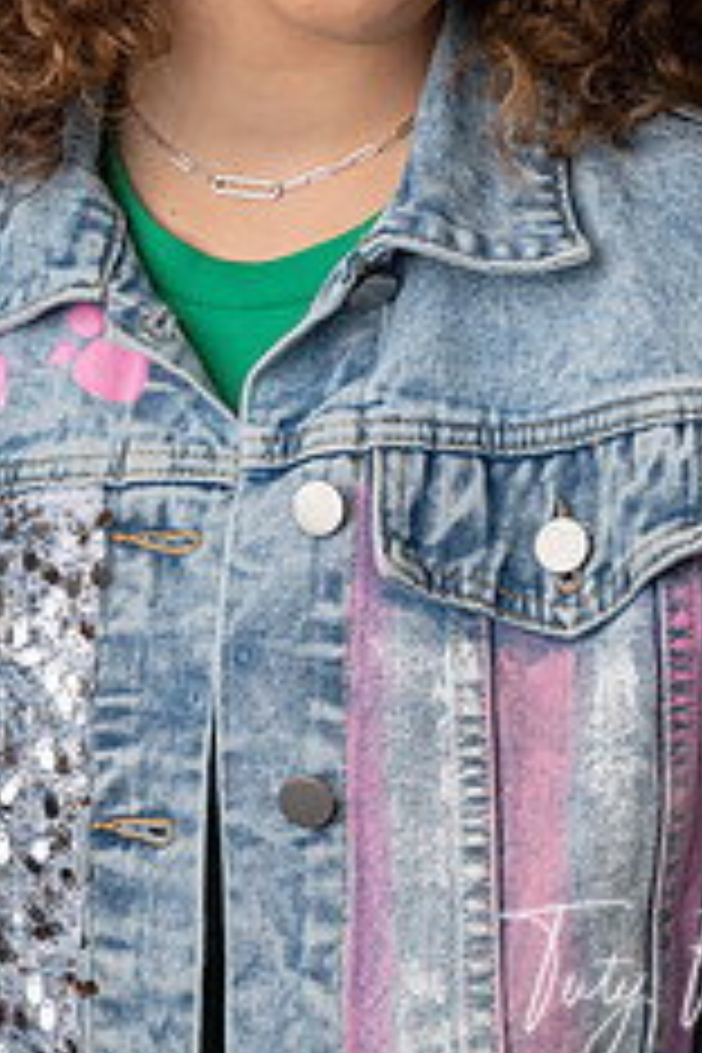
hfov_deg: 11.1
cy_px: 117
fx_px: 3597
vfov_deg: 16.4
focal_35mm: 123
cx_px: 310
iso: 100
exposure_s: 1/100
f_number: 5.6
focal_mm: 64
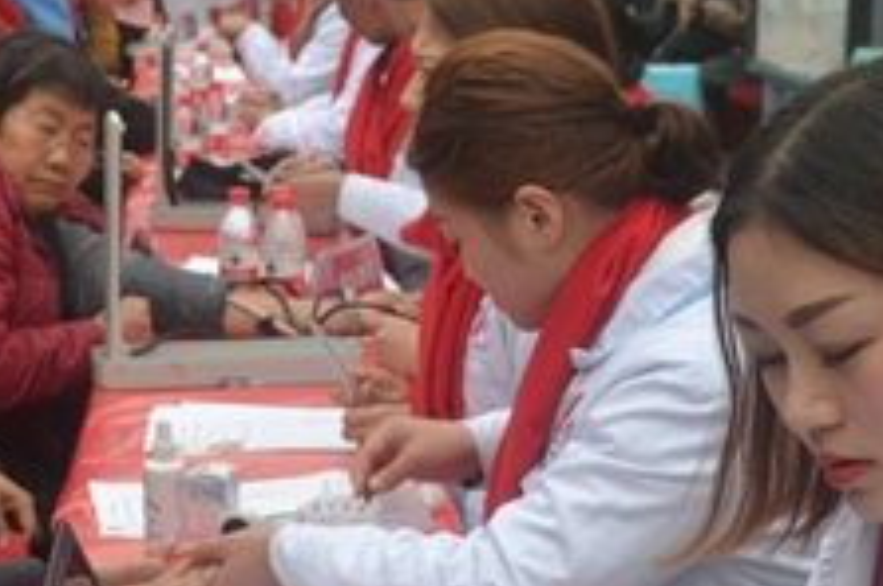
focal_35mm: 101
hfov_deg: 20.2
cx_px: 273
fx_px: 2474
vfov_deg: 13.5
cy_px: 390
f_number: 8
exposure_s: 1/250
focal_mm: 30
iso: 800
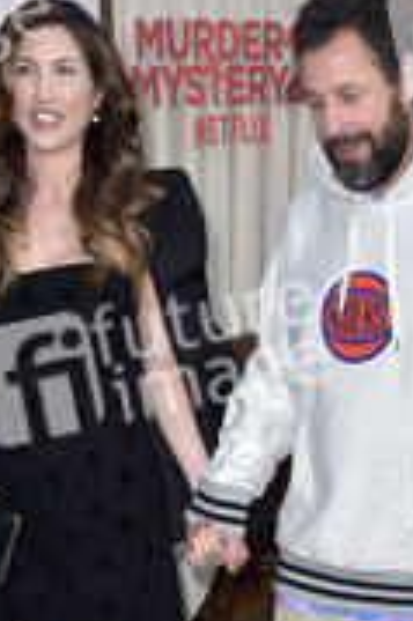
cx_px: 252
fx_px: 1621
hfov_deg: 14.5
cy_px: 538
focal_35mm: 94
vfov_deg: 21.3
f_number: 6.3
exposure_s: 1/250
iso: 320
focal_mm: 42
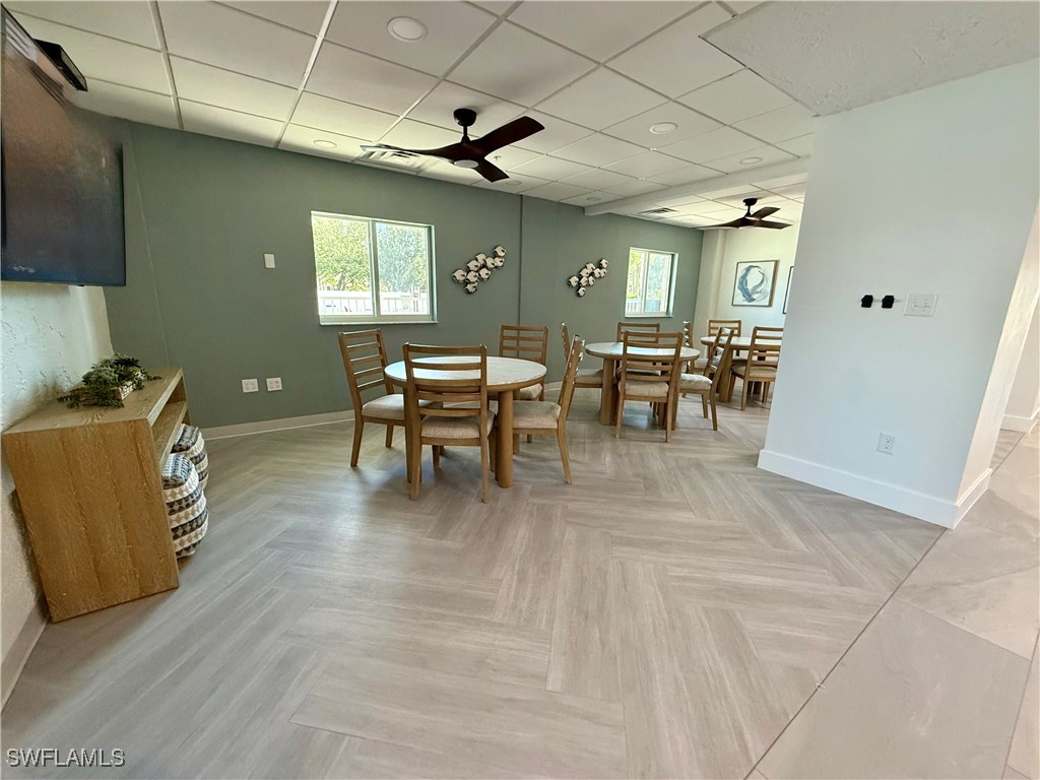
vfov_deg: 85.7
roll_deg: -0.9
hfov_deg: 102.1
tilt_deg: -12.0
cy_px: 390
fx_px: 421
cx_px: 520
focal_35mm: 14
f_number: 2.2
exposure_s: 1/120
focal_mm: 2.22
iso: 500
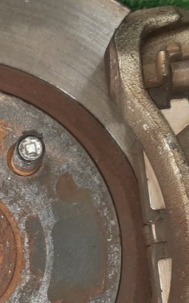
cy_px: 268
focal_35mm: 93
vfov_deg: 21.9
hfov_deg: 13.6
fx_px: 767
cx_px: -46
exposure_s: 1/50
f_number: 2
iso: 304
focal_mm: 4.6
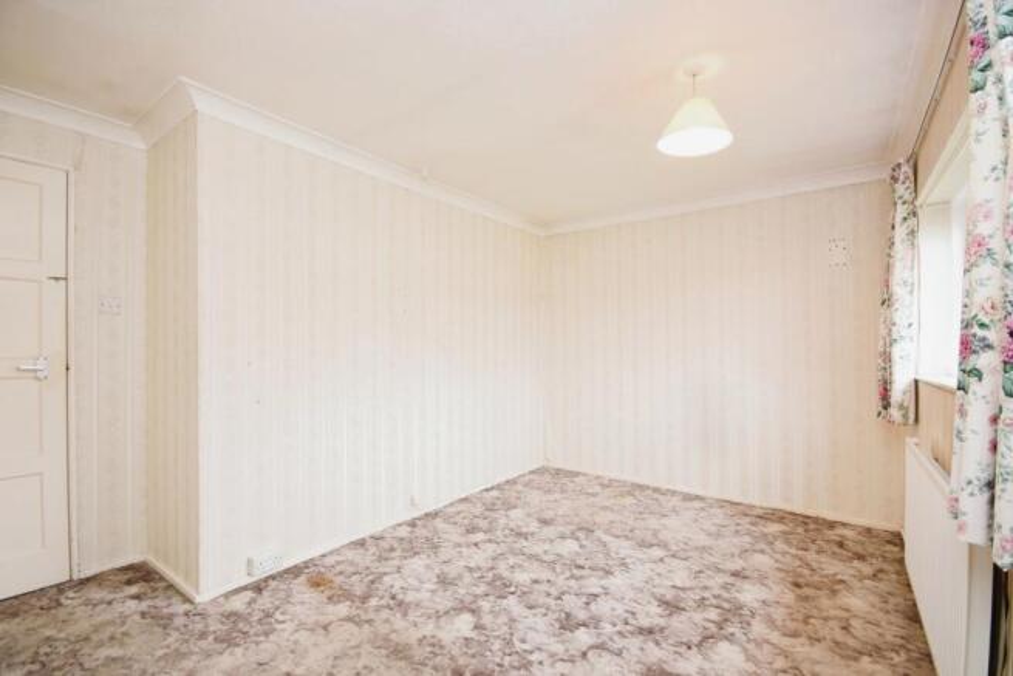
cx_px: 506
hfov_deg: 73.7
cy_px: 338
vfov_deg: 53.2
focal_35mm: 24
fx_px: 675
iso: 640
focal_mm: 16
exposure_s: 1/60
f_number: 8
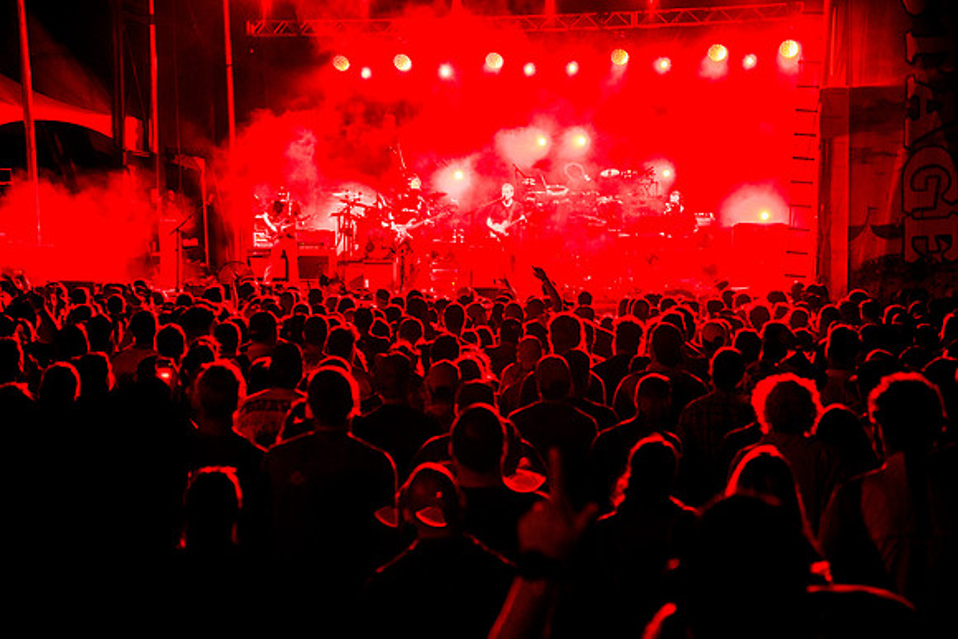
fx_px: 1863
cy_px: 320
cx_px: 479
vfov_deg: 19.5
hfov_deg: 28.8
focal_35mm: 70
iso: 2000
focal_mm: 70
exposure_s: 1/125
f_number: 4
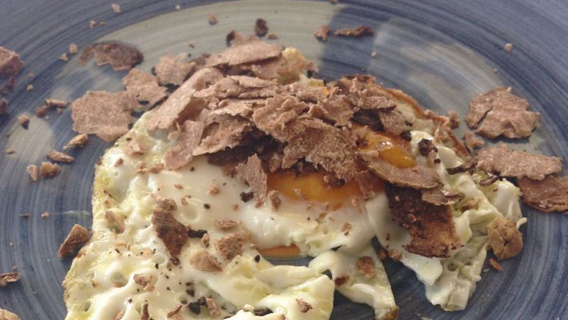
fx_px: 738
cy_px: 283
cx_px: 285
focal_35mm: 49
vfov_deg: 23.8
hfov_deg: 42.1
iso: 80
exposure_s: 1/120
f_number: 2.4
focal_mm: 4.12
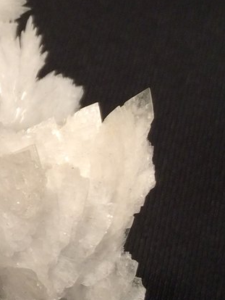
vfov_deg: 17.6
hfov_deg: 11.6
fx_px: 970
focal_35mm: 112
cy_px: 152
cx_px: -256
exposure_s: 1/193
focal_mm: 4.15
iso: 32
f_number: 2.2
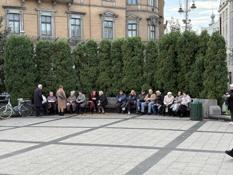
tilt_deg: -1.5
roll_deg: +1.1
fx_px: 350
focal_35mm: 52
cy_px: 88
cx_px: 116
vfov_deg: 28.0
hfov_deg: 36.8
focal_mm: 5.96
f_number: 1.6
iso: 50
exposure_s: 1/397
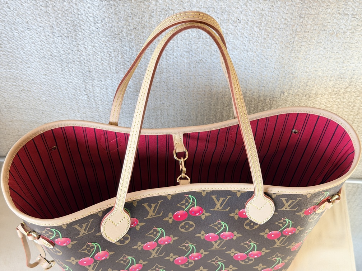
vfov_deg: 30.3
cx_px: 181
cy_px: 136
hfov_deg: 39.7
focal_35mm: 48
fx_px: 502
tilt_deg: -52.8
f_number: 1.78
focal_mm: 6.76
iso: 80
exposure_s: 1/50
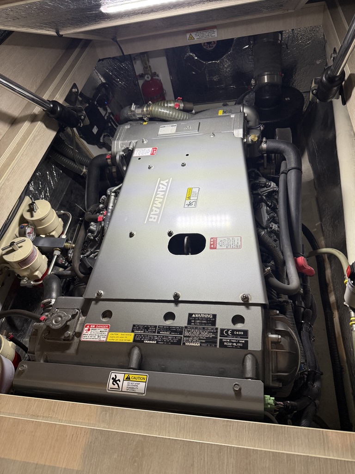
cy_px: 237
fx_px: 328
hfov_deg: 56.8
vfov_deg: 71.6
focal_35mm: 24
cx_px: 178
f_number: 1.78
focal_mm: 6.76
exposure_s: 1/93
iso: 200
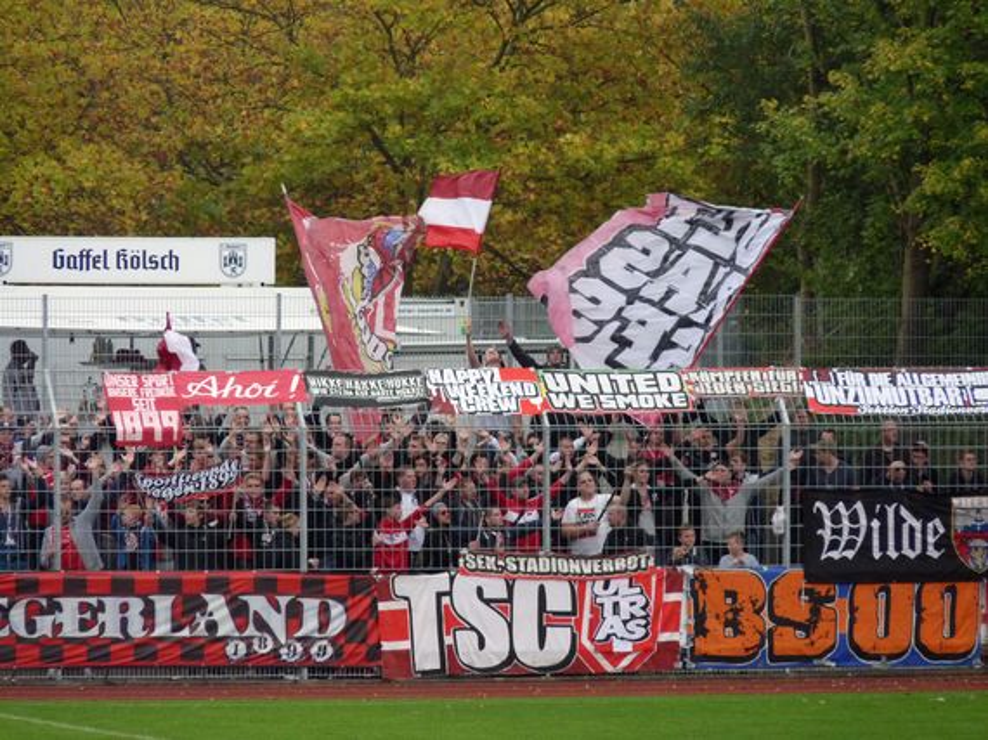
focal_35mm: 347
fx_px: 9900
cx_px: 494
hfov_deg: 5.7
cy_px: 370
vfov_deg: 4.3
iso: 400
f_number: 3.7
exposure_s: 1/500
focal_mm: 61.7
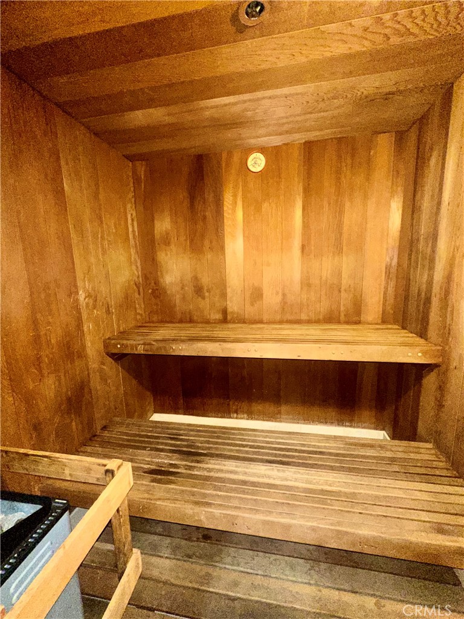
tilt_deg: -8.5
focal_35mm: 14
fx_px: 250
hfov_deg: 85.7
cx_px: 232
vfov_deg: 102.1
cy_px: 310
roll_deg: +1.2
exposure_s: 1/30
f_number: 2.2
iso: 400
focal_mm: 2.22
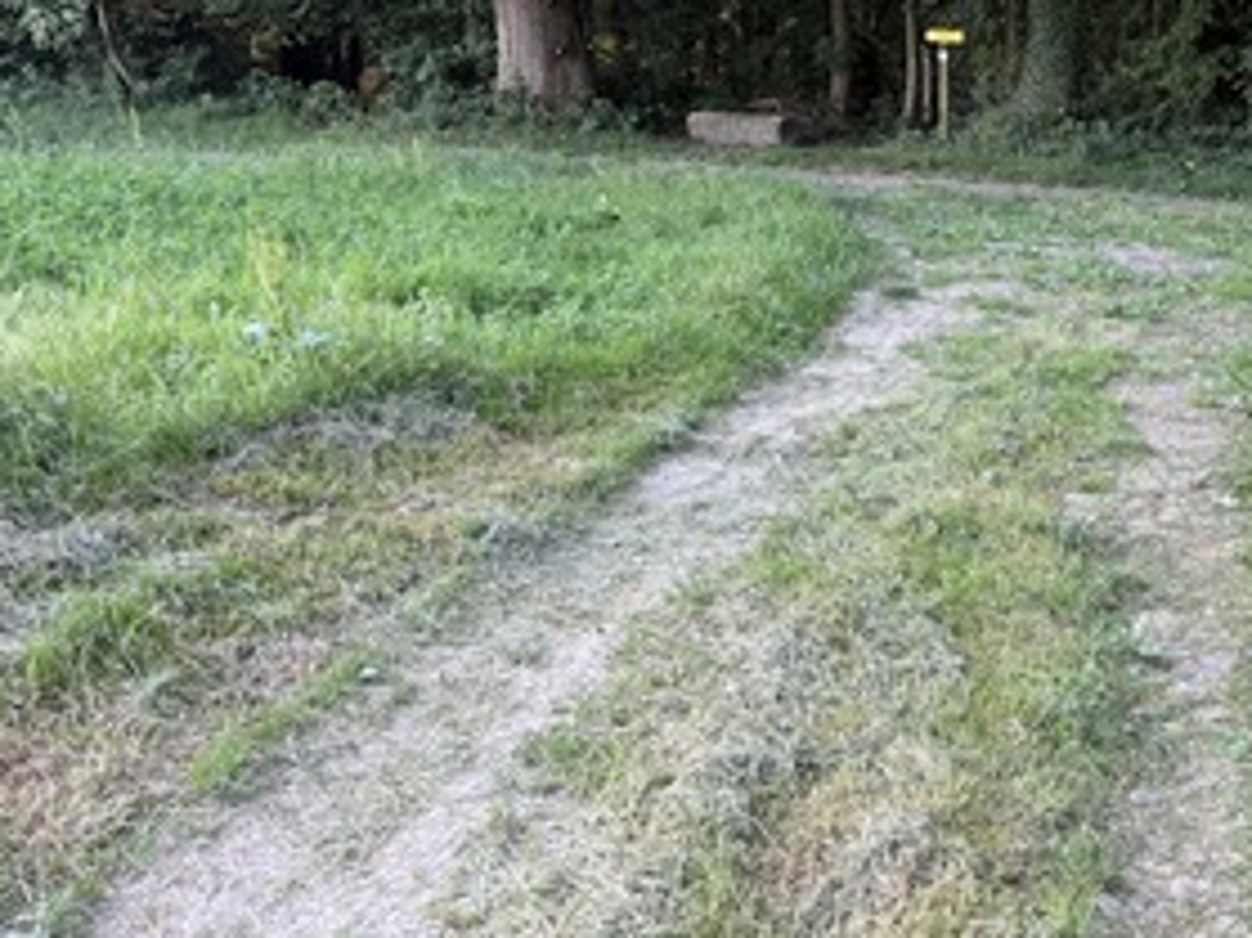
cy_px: 195
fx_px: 1555
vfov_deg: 32.7
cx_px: 1028
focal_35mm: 43
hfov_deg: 41.7
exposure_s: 1/121
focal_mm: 6.76
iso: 125
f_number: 1.78
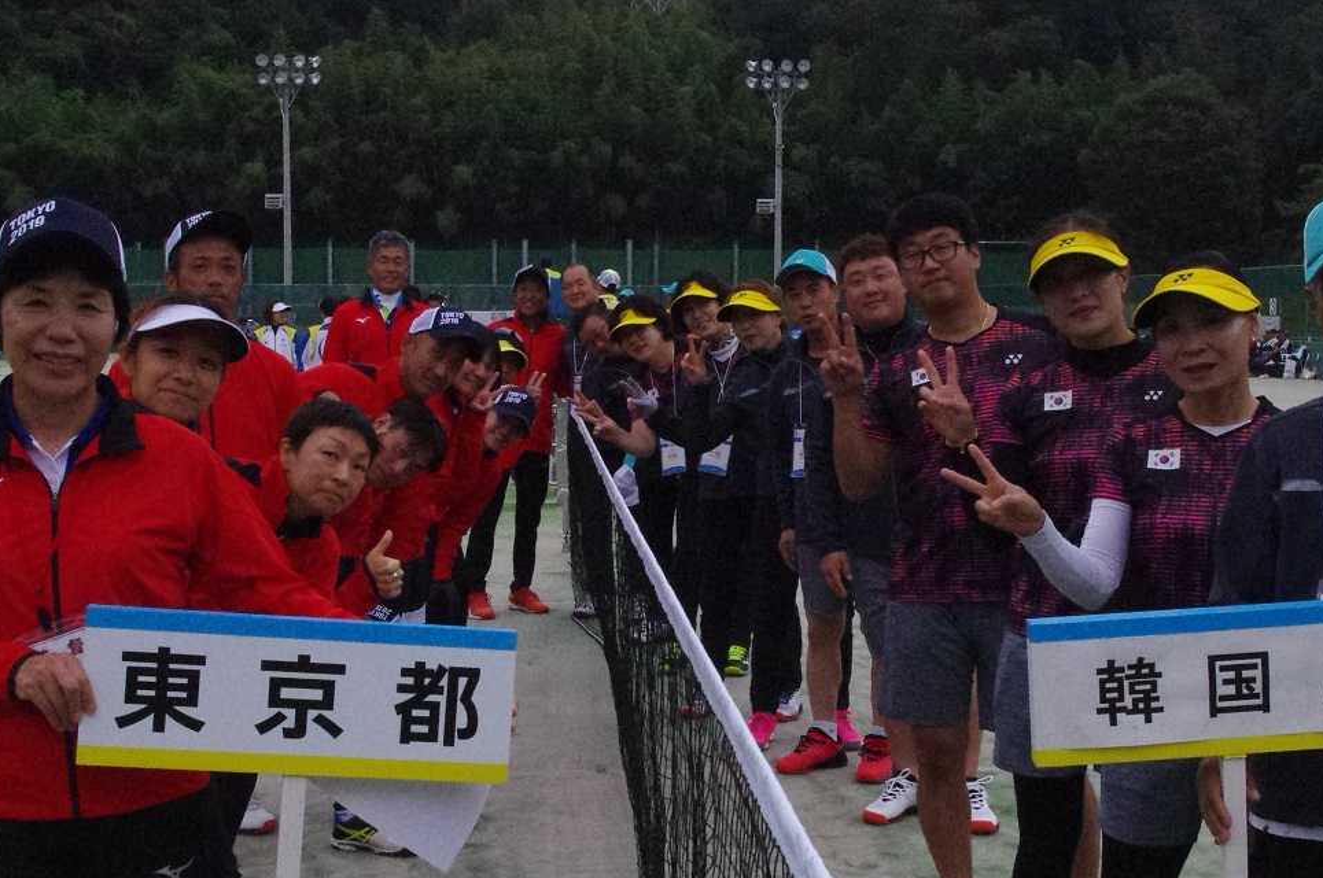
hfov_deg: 35.7
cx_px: 712
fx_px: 2055
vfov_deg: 24.1
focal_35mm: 56
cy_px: 497
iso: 6400
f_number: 14
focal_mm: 24.38
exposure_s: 1/2000
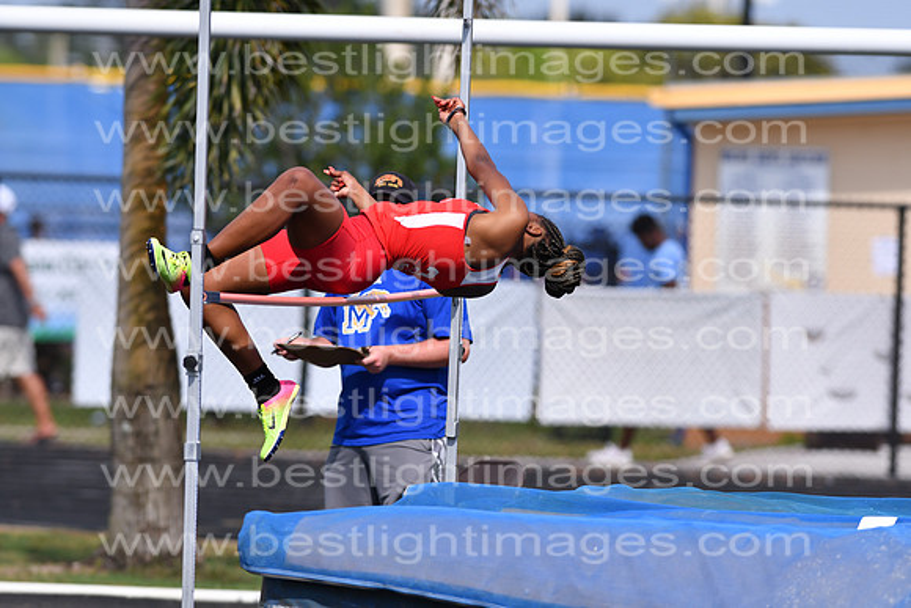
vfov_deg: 3.1
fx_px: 11390
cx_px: 456
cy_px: 304
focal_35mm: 450
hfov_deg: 4.6
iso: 200
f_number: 4.5
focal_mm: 300
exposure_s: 1/2500
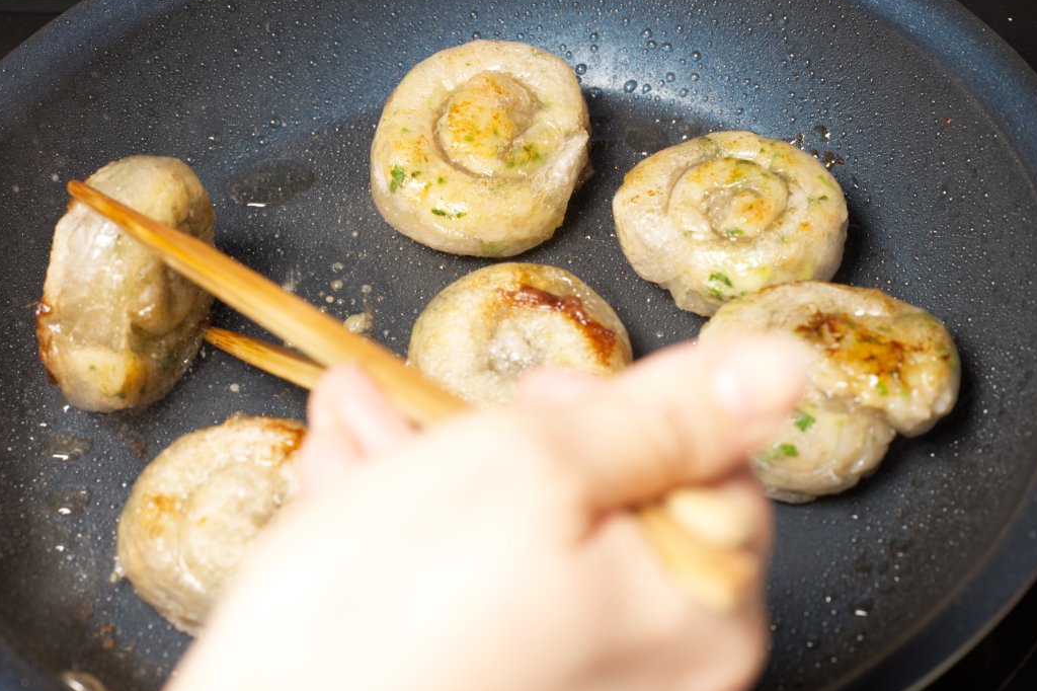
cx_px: 473
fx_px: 2361
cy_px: 312
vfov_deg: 16.6
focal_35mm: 82
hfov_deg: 24.8
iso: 100
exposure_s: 1/100
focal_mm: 70
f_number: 9
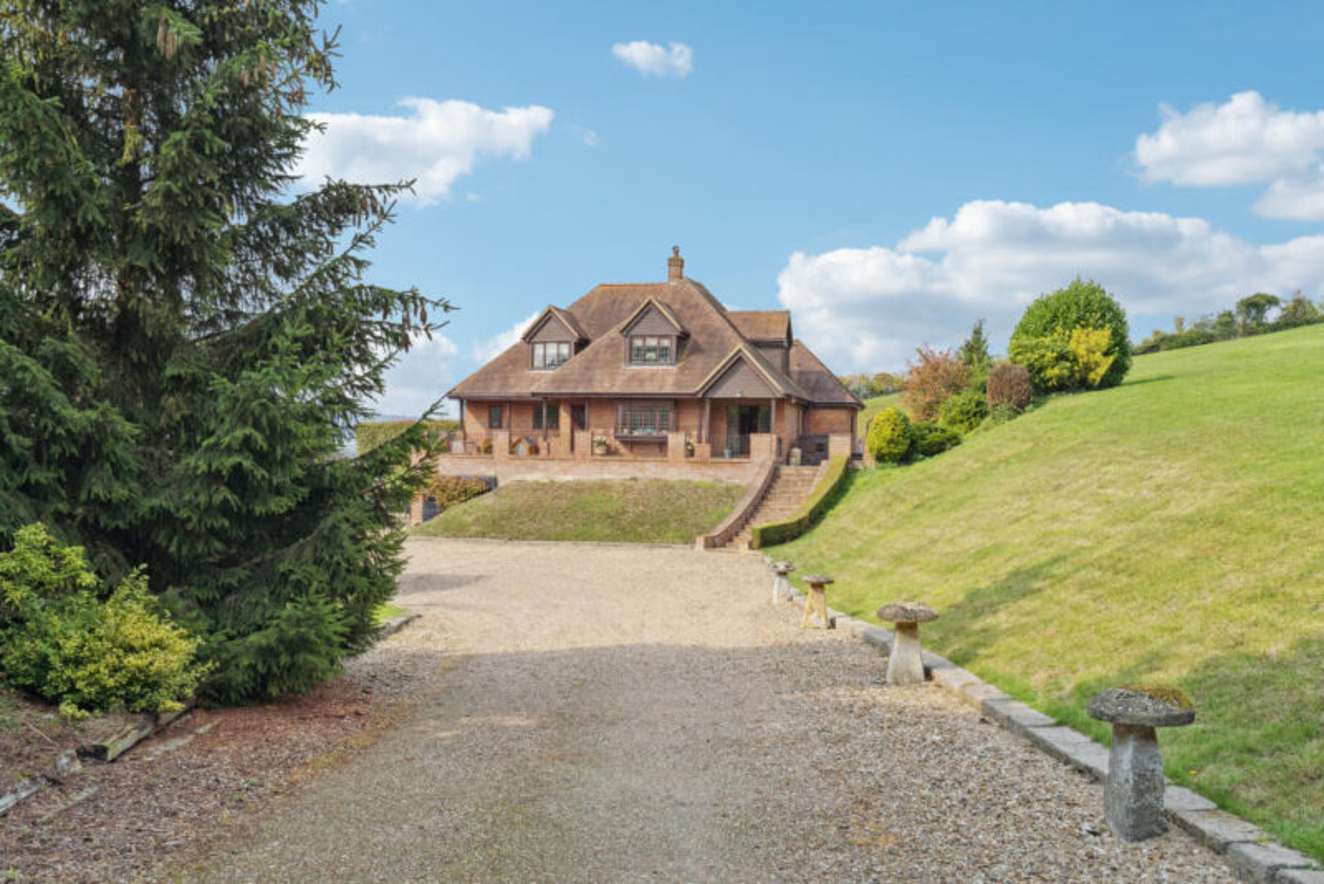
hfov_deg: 54.4
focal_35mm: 35
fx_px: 1288
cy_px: 442
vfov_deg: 37.9
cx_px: 662
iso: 640
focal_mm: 35
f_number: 11
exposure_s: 1/1000
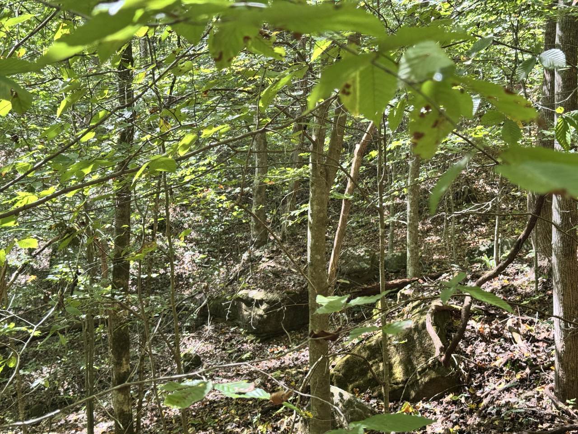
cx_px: 289
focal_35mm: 48
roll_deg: -2.9
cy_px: 217
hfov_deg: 39.7
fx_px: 801
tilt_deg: -3.7
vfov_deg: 30.3
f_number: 1.78
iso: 100
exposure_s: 1/121
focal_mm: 6.76
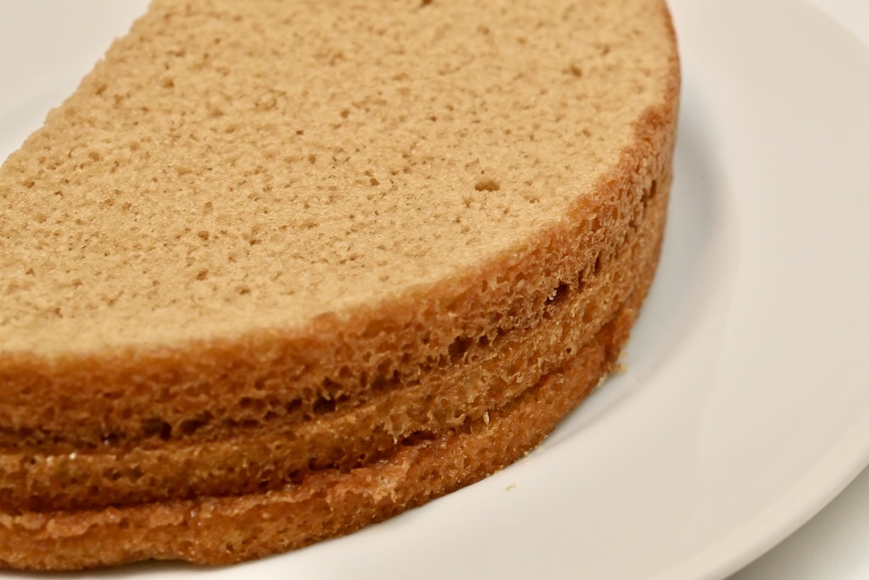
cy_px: 290
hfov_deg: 33.4
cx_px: 434
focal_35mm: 60
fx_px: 1448
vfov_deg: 22.6
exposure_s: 1/160
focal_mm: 60
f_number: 13
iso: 6400
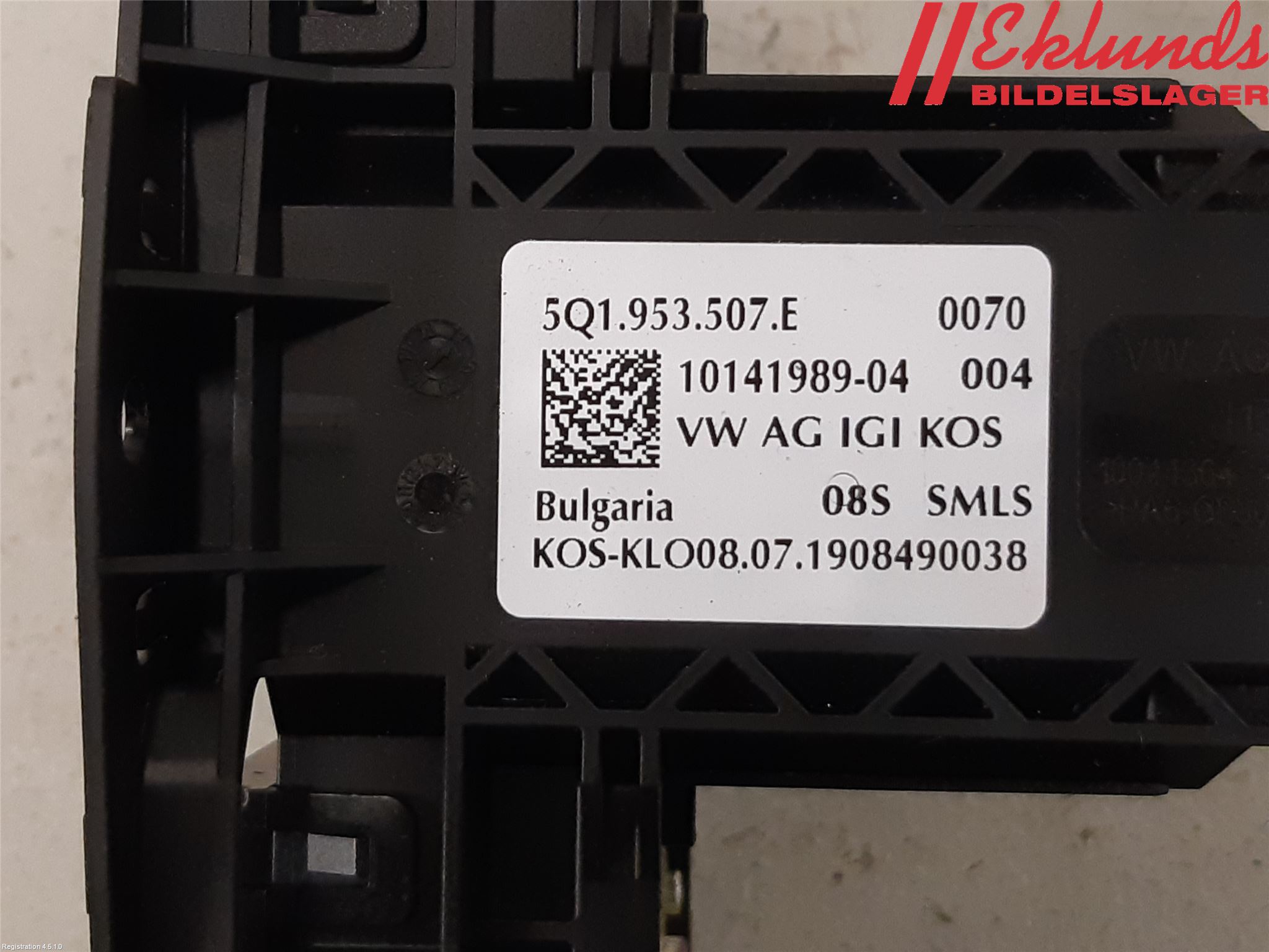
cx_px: 634
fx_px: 953
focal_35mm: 26
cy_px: 476
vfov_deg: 53.1
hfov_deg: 67.3
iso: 200
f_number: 1.7
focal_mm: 3.93
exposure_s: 1/60
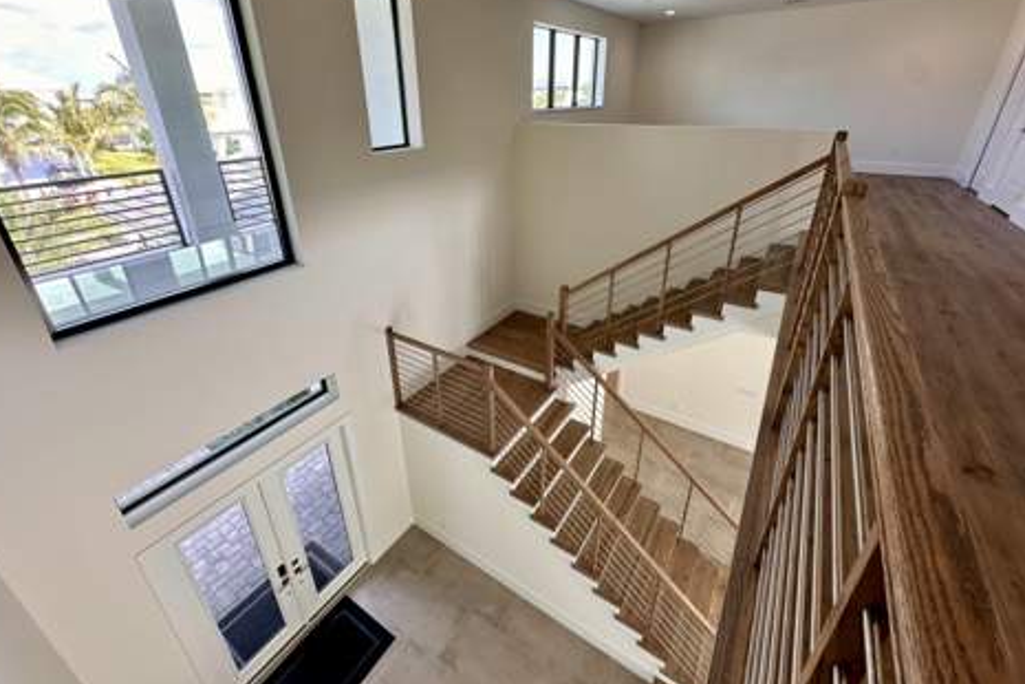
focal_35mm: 15
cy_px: 292
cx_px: 498
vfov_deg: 76.9
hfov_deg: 100.4
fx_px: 427
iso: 64
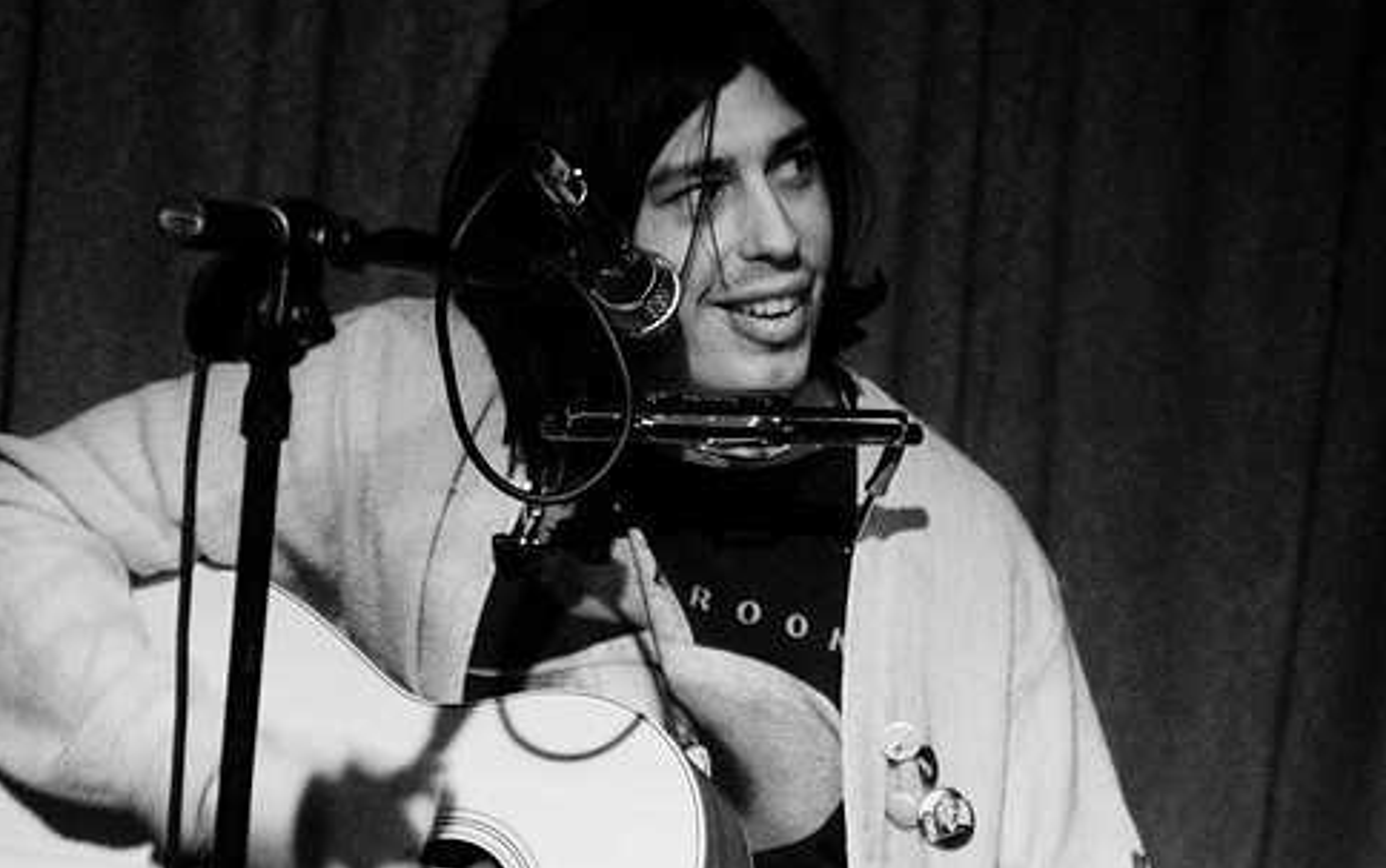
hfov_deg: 16.3
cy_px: 468
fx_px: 4837
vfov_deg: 10.2
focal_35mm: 128
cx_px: 822
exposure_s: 1/50
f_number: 2.8
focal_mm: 70
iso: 1000
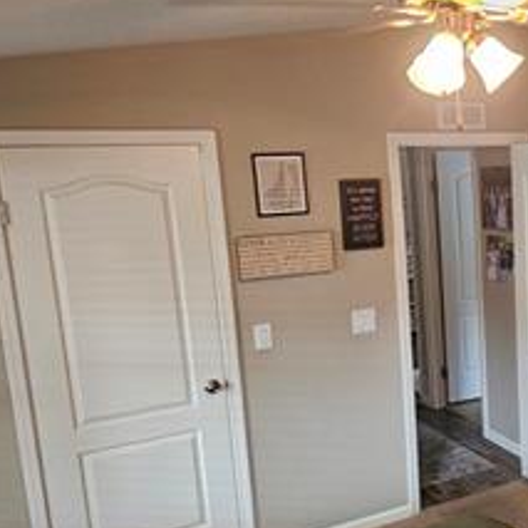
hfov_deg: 35.9
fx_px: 742
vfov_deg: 39.0
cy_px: 321
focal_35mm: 43
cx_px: 508
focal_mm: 6.3
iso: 640
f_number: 1.7
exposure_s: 1/60
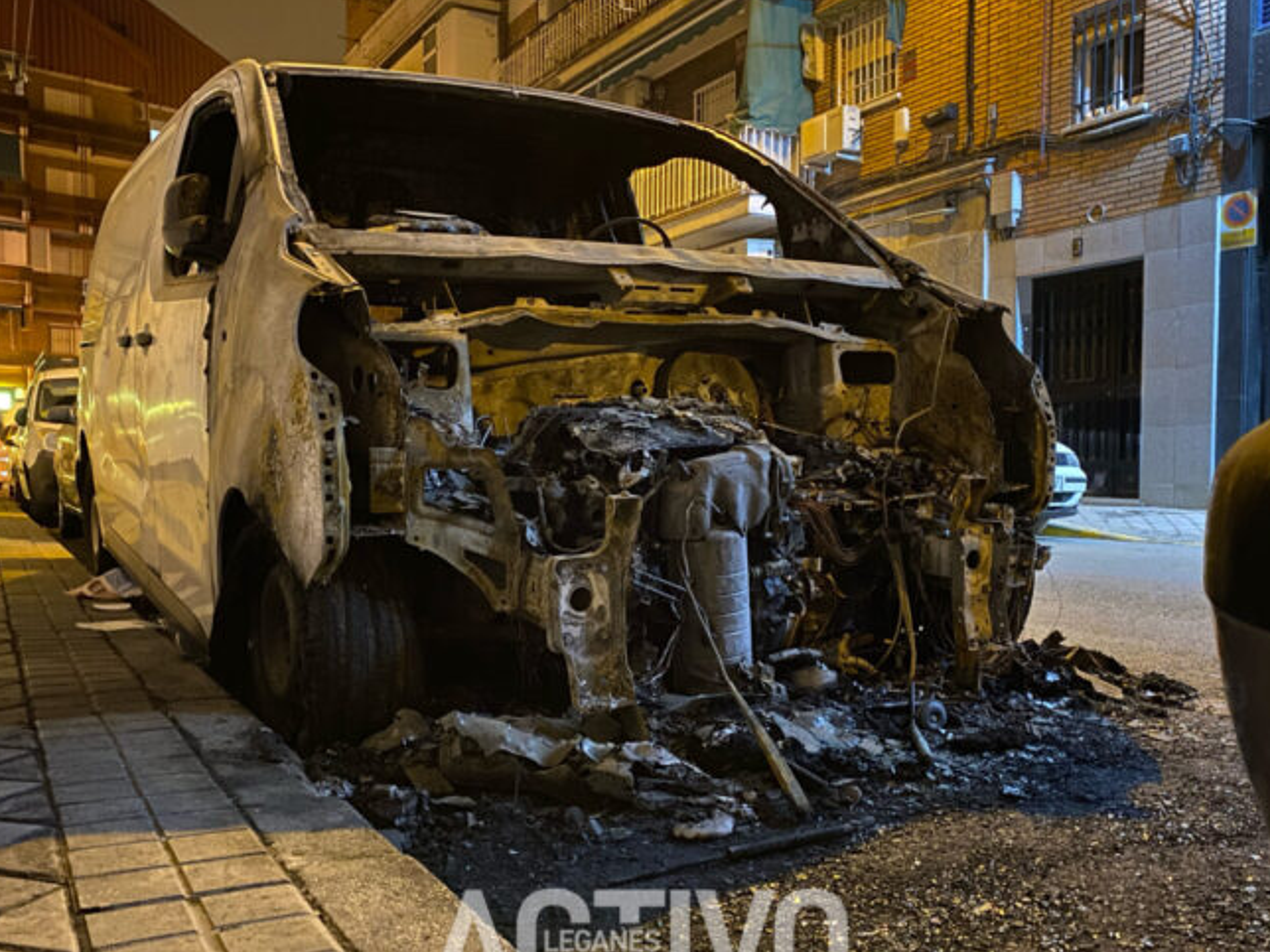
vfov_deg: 45.4
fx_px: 1137
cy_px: 512
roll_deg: -0.3
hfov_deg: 58.4
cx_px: 637
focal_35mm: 31
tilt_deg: -2.9
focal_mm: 4.25
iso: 500
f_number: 1.8
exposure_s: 1/8
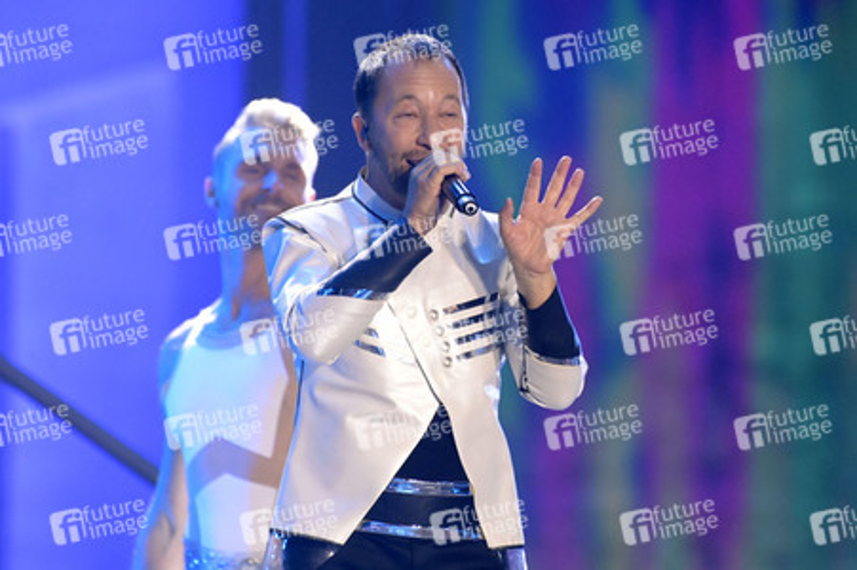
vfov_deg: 3.0
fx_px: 10942
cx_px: 428
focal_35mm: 460
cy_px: 285
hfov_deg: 4.5
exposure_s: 1/640
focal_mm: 460
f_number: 5.6
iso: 12800
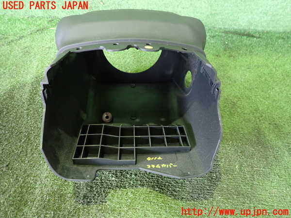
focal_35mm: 25
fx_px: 210
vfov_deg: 54.9
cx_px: 146
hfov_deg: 69.4
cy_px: 109
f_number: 2
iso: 800
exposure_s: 1/20
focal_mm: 4.5
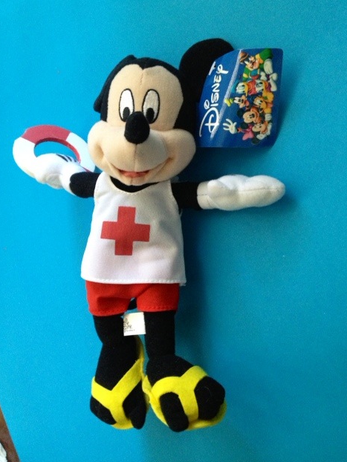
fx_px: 481
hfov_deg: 39.7
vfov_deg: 51.3
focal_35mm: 36
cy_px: 226
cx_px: 173
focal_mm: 4.28
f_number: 2.4
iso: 320
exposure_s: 1/20
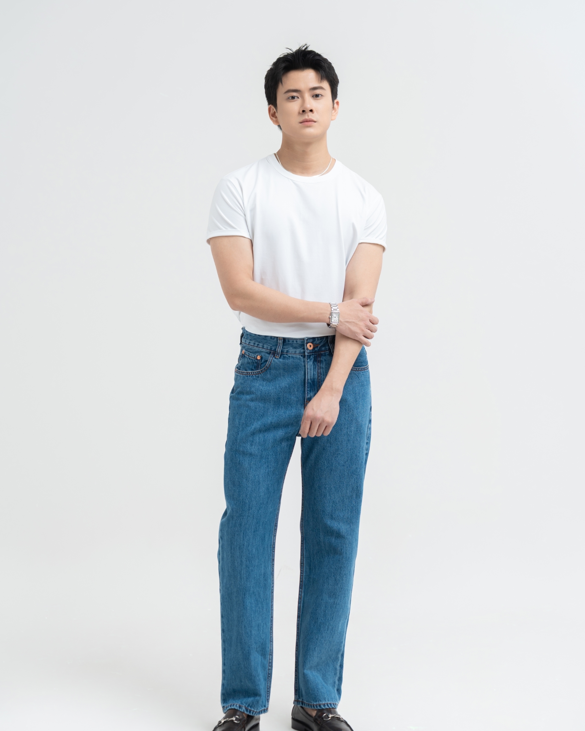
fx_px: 1839
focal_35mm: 85
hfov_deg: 18.1
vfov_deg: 22.5
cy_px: 382
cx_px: 294
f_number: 4.5
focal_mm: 75
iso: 200
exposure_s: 1/160
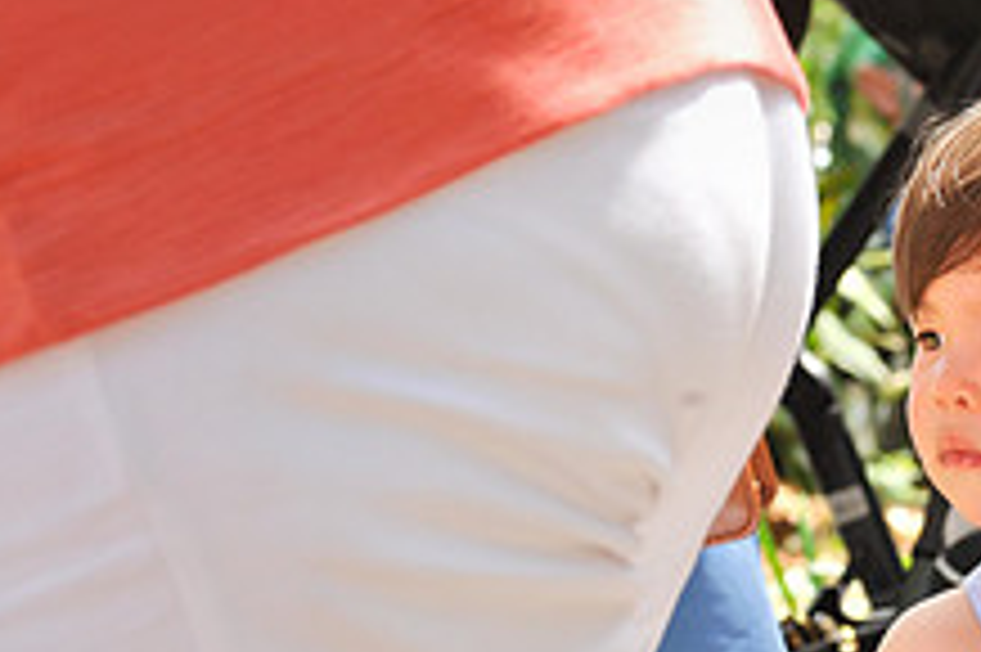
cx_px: 1220
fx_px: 5065
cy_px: 670
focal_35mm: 186
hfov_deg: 10.8
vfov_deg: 7.3
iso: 640
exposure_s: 1/160
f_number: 8
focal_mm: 70
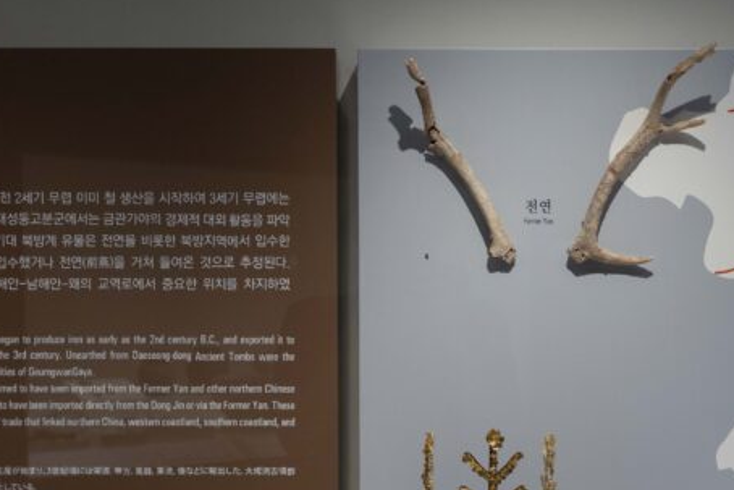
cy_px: 541
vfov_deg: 15.1
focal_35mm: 88
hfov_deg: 23.1
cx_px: 443
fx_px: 1795
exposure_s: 1/160
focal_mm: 39
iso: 1600
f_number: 5
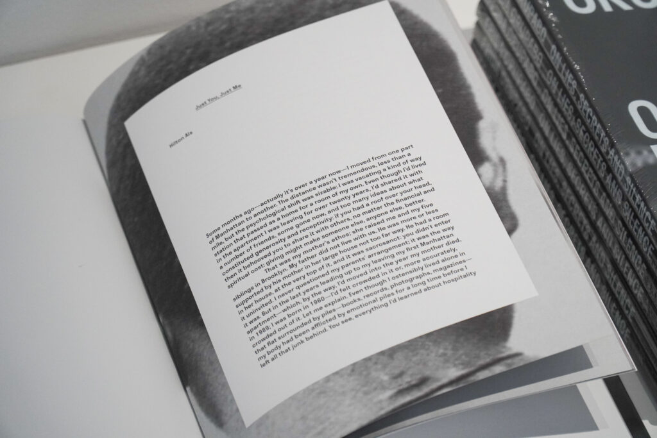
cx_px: 328
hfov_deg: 15.0
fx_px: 2491
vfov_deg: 10.1
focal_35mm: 136
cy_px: 219
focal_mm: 91
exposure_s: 1/80
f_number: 4.5
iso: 1000
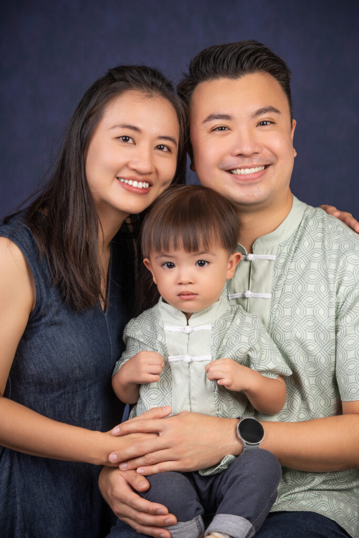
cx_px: 180
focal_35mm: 108
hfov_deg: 12.7
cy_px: 269
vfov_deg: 18.9
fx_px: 1615
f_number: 8
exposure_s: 1/125
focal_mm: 108
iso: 200
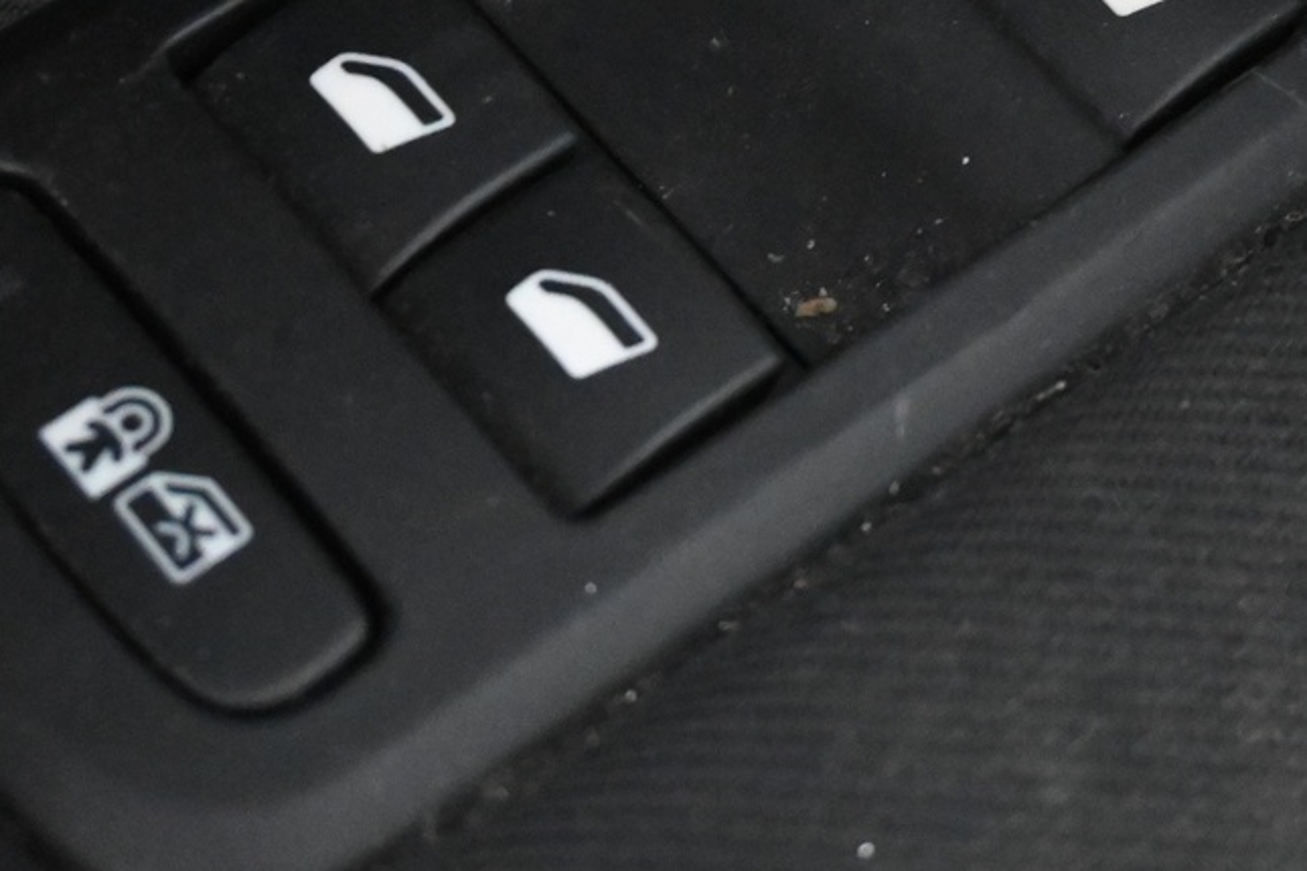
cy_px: -156
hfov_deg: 18.6
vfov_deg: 12.3
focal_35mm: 109
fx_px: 3966
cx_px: 944
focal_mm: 29
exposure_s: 1/50
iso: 8000
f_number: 4.8
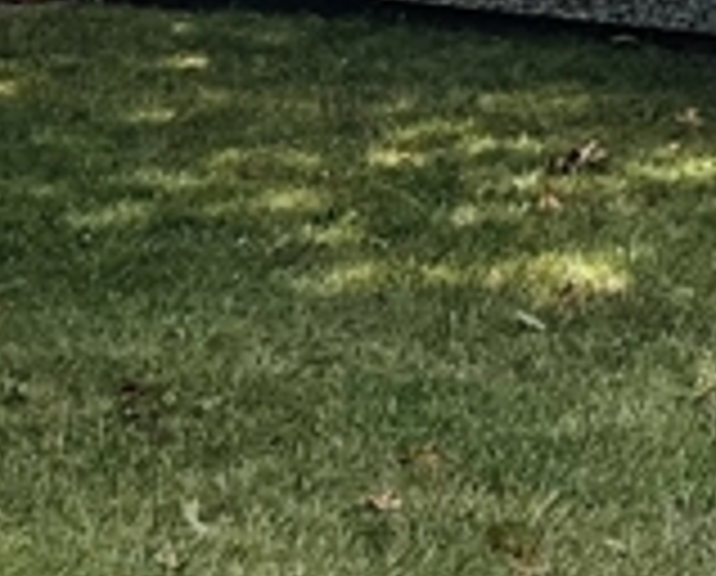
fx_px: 3463
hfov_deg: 10.5
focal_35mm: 163
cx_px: 1563
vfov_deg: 8.3
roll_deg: +0.0
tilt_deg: +8.2
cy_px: -1071
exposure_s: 1/2299
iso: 50
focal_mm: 5.7
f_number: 1.5
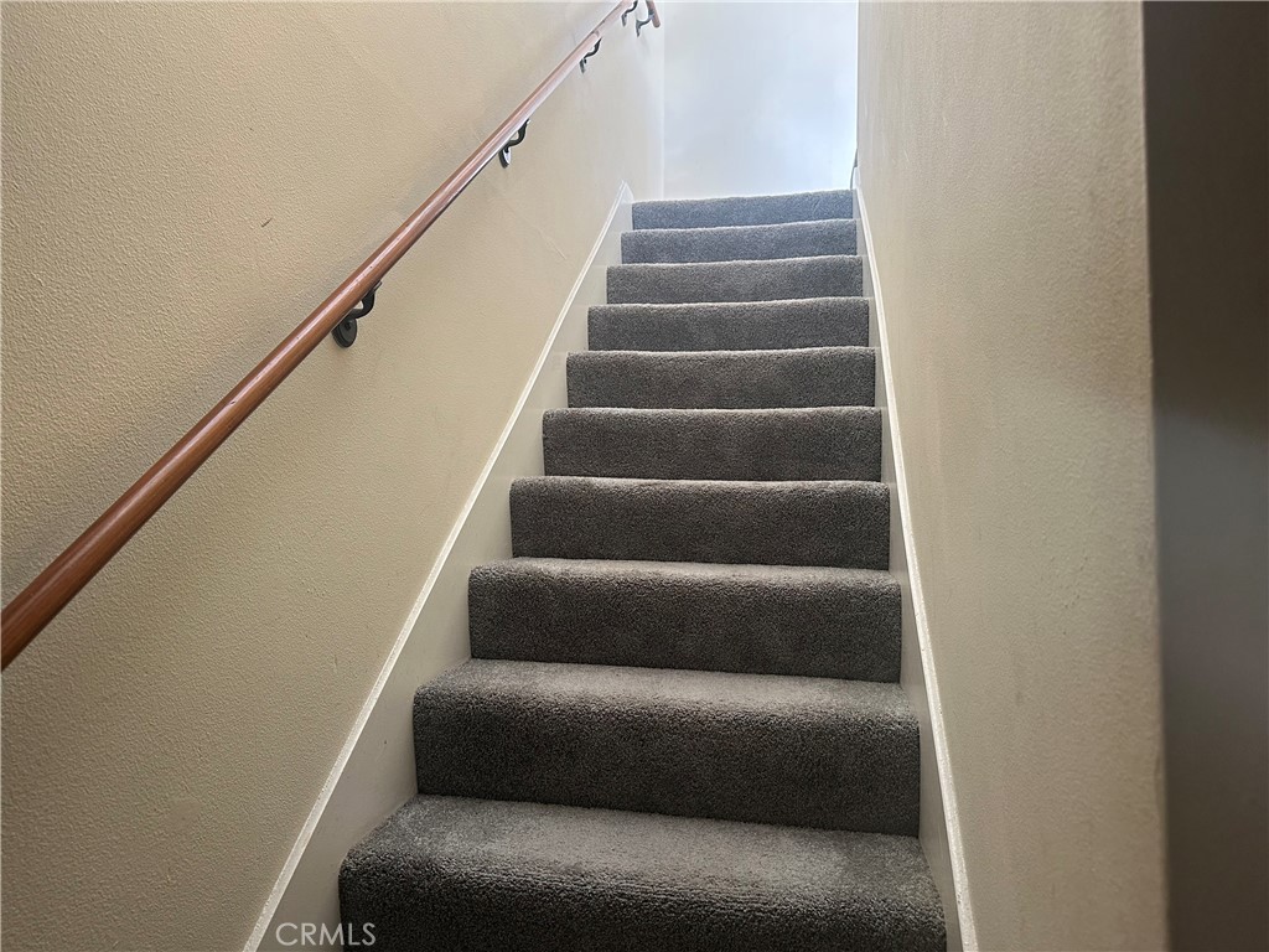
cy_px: 476
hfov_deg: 71.6
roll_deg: -0.8
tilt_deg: +2.9
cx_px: 634
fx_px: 880
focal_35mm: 24
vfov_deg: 56.8
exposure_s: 1/81
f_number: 1.78
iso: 250
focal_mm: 6.86
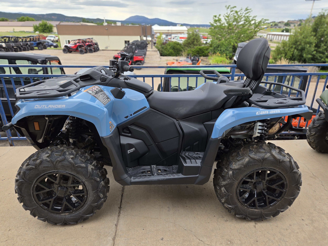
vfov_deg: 58.9
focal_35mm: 23
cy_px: 123
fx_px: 218
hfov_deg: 73.9
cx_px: 164
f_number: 1.8
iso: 25
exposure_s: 1/287
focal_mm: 5.4
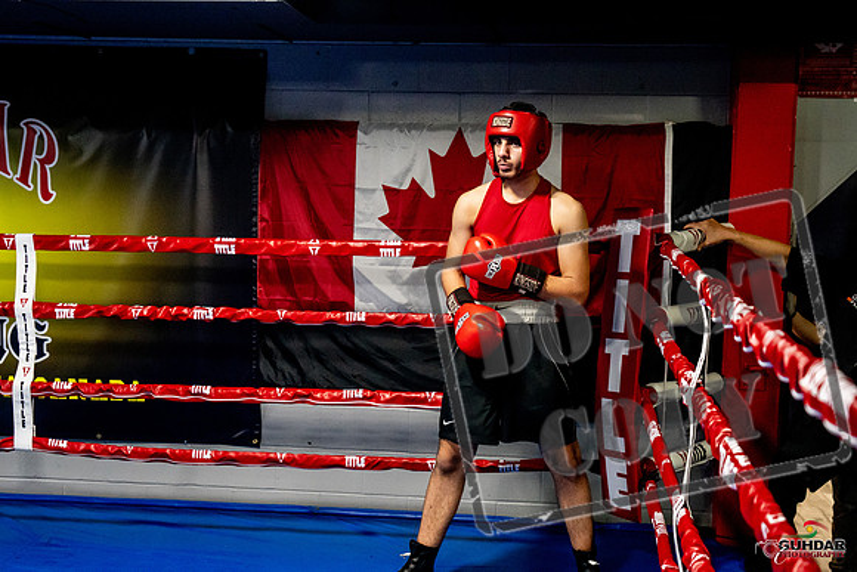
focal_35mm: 52
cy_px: 286
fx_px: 1238
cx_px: 428
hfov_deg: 38.2
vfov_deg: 26.0
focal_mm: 35
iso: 5000
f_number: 2.8
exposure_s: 1/800
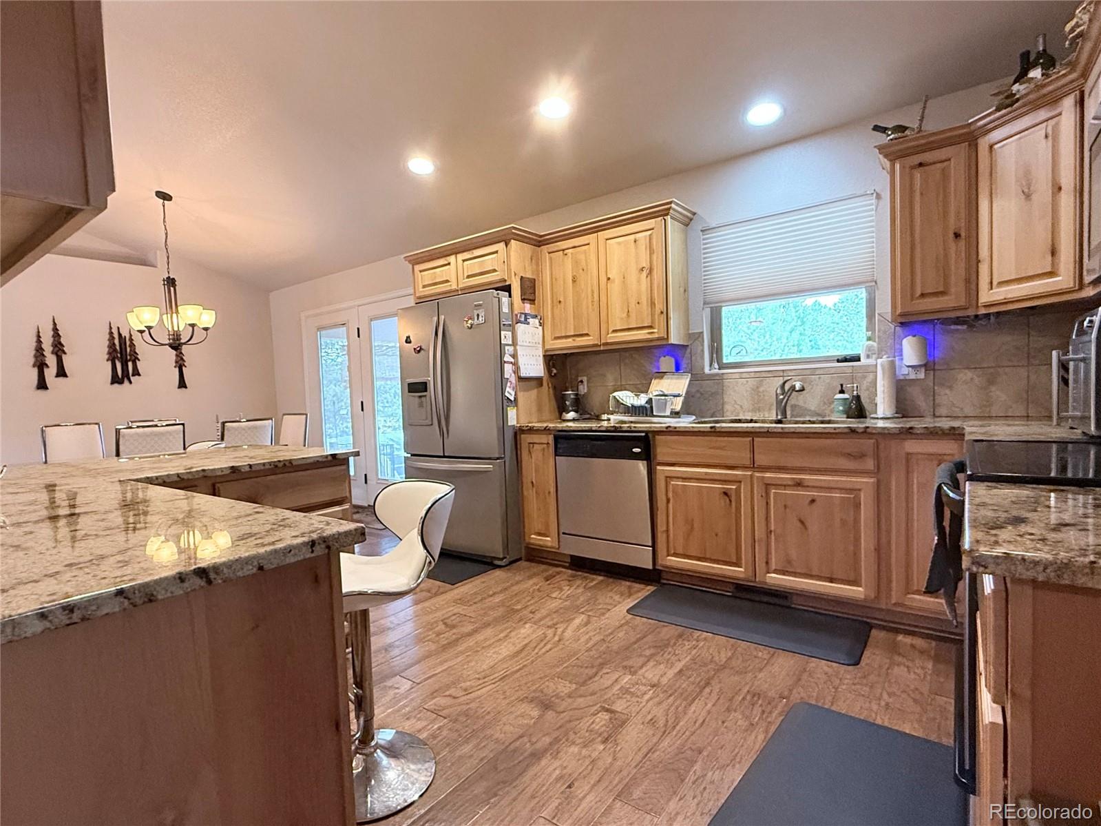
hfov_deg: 102.1
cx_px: 550
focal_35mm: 14
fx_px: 445
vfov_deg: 85.7
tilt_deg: -3.0
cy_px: 413
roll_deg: +0.1
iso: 500
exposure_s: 1/60
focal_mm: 2.22
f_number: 2.2
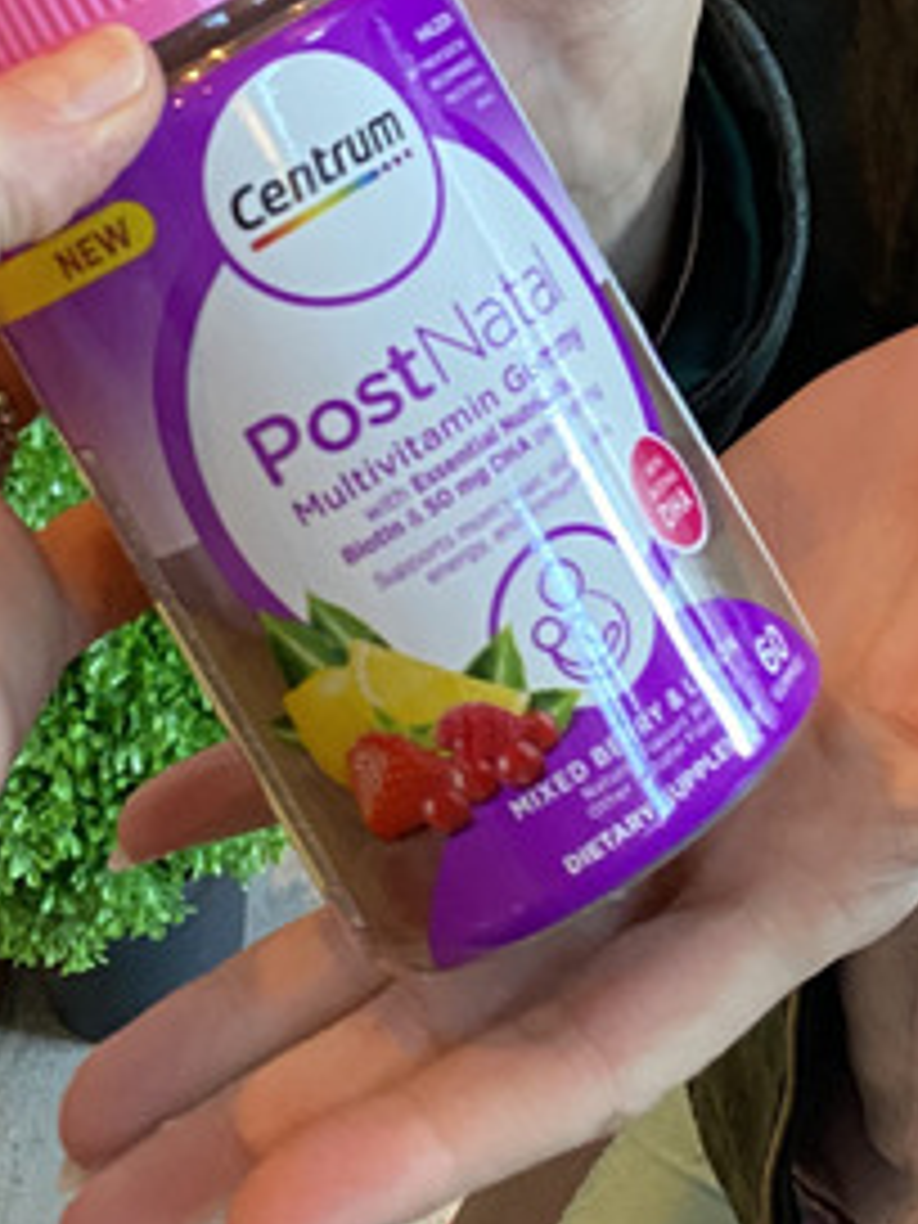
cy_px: -292
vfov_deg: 21.0
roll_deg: +1.3
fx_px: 3041
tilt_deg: -22.5
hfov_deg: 16.7
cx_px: 974
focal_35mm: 86
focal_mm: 4.25
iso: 250
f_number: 1.8
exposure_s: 1/60
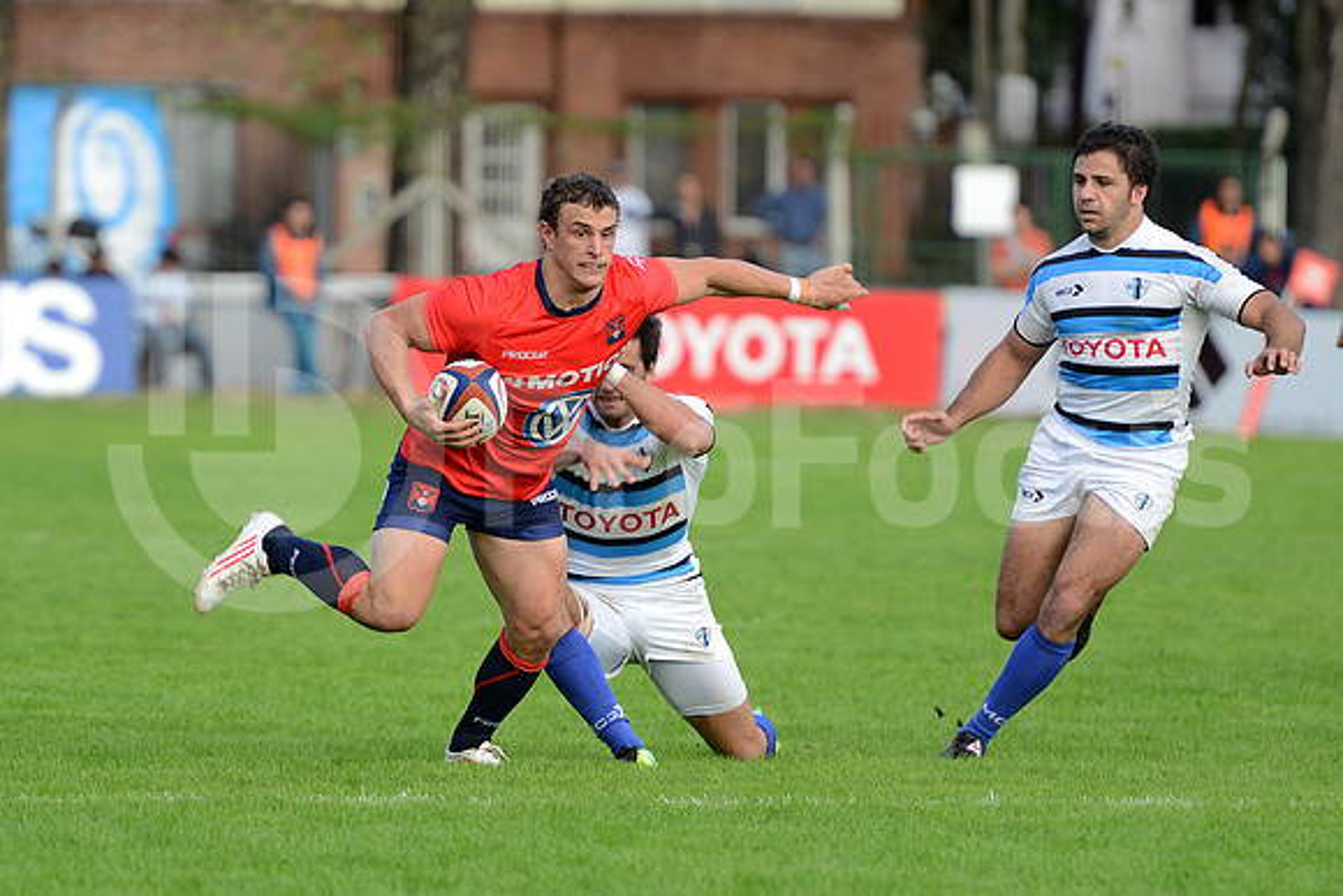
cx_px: 672
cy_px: 448
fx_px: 10074
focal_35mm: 270
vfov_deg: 5.1
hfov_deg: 7.6
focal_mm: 270
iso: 500
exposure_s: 1/500
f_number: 4
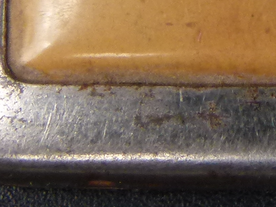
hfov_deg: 11.0
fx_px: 1387
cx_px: 380
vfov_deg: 8.3
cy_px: -147
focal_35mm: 174
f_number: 3
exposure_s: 1/60
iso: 200
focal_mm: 5.9
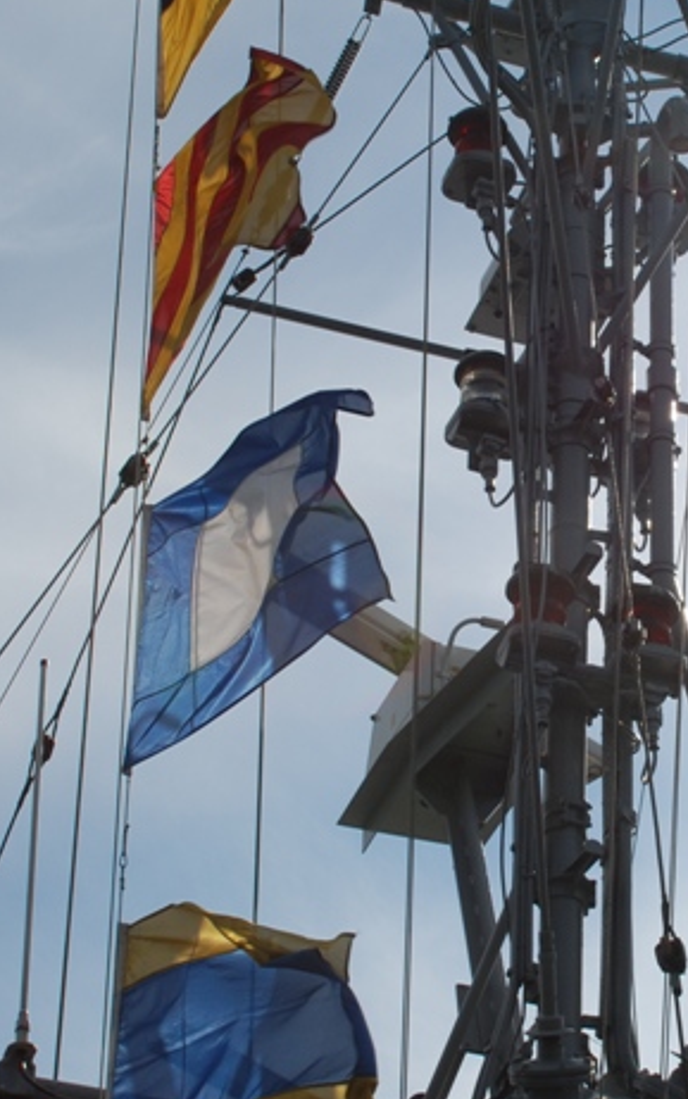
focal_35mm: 105
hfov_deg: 12.3
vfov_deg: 19.8
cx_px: 677
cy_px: 516
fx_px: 3152
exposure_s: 1/400
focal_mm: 31
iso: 100
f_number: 10
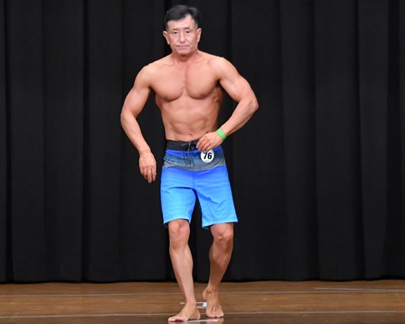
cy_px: 144
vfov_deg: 5.1
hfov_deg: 6.4
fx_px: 3621
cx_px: 186
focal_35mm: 302
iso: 8000
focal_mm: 135
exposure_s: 1/400
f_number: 5.6
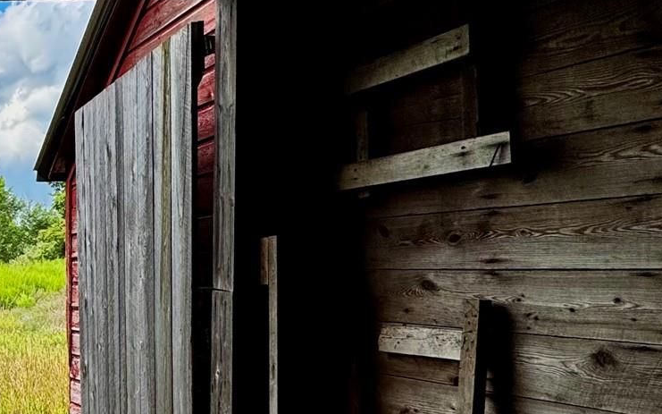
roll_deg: +0.0
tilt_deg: -1.2
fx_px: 740
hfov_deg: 32.9
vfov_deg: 31.0
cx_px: -235
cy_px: 278
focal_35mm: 41
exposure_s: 1/1277
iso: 50
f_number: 2.2
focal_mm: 2.22
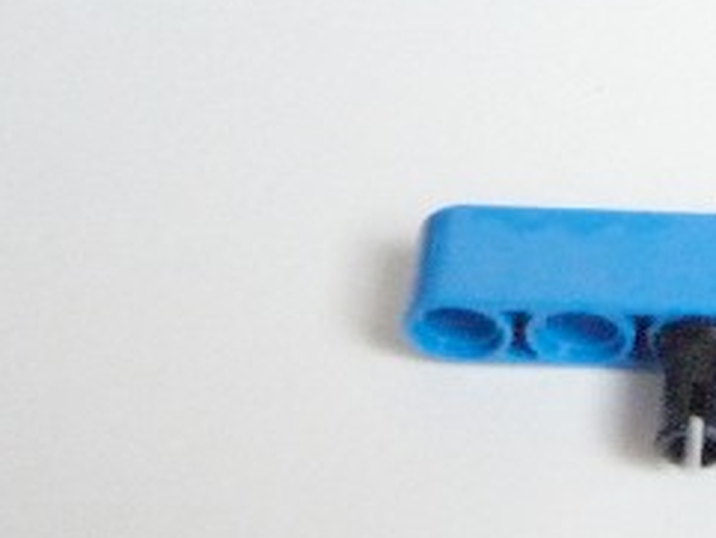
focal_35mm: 103
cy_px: -268
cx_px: 918
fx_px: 2132
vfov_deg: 13.5
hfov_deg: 17.9
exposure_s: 1/50
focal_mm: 5.4
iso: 800
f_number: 3
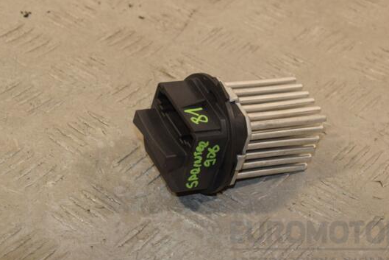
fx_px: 1286
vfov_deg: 11.5
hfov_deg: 17.2
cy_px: 134
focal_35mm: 119
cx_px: 216
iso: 800
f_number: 9
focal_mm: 70
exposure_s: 1/200
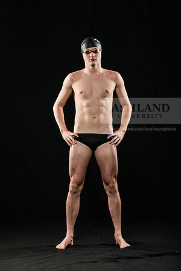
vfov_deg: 21.5
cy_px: 136
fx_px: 716
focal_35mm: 95
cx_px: 90
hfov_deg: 14.4
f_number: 6.3
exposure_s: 1/250
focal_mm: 95
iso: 320
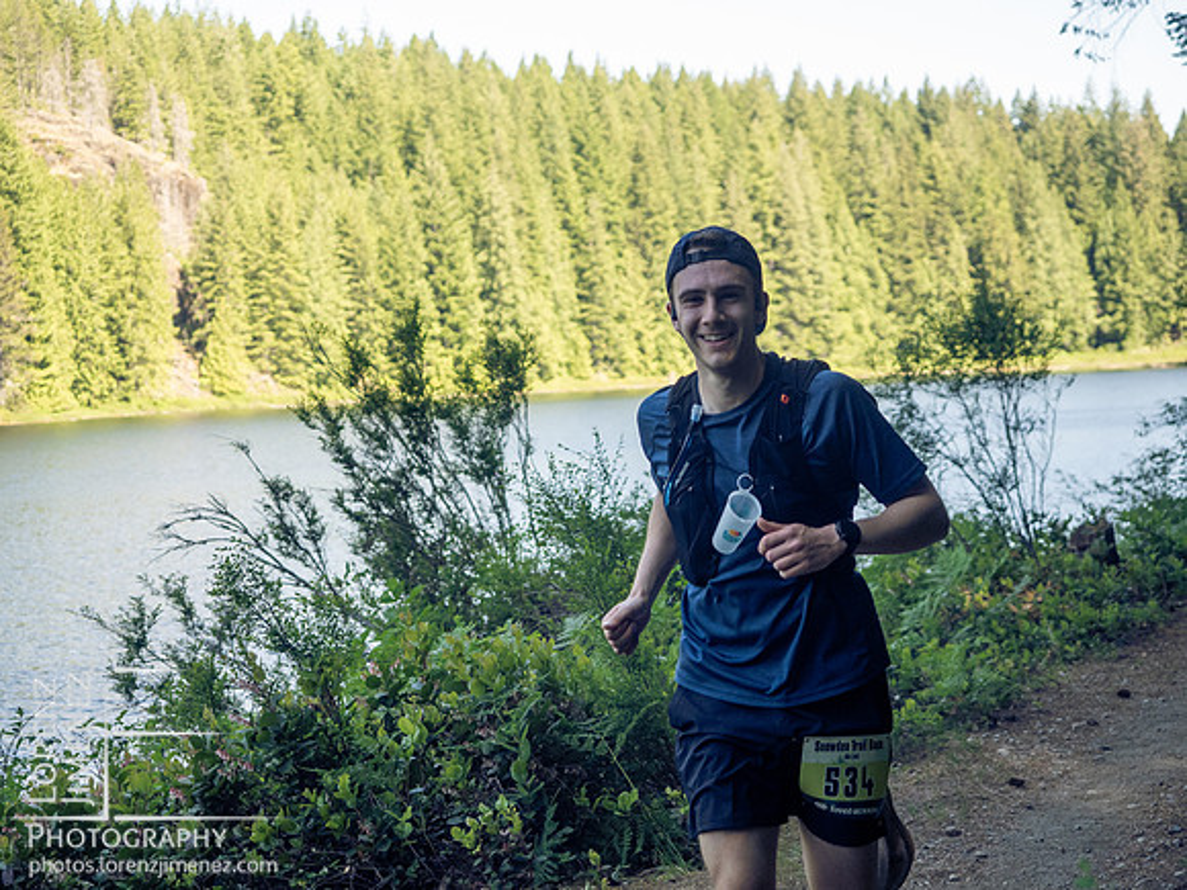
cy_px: 445
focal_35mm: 70
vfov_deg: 21.0
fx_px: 2400
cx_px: 594
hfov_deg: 27.8
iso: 500
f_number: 2.8
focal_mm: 35
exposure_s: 1/1000
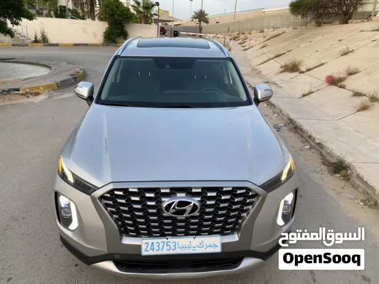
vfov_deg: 53.1
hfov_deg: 67.3
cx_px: 190
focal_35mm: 26
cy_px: 142
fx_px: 285
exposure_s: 1/120
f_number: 1.8
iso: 50
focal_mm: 4.25
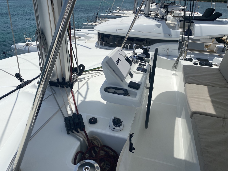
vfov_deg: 53.1
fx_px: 171
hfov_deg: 67.3
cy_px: 86
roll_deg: -0.6
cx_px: 114
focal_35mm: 26
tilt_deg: -25.3
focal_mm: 4.25
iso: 32
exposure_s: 1/8197
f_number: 1.8
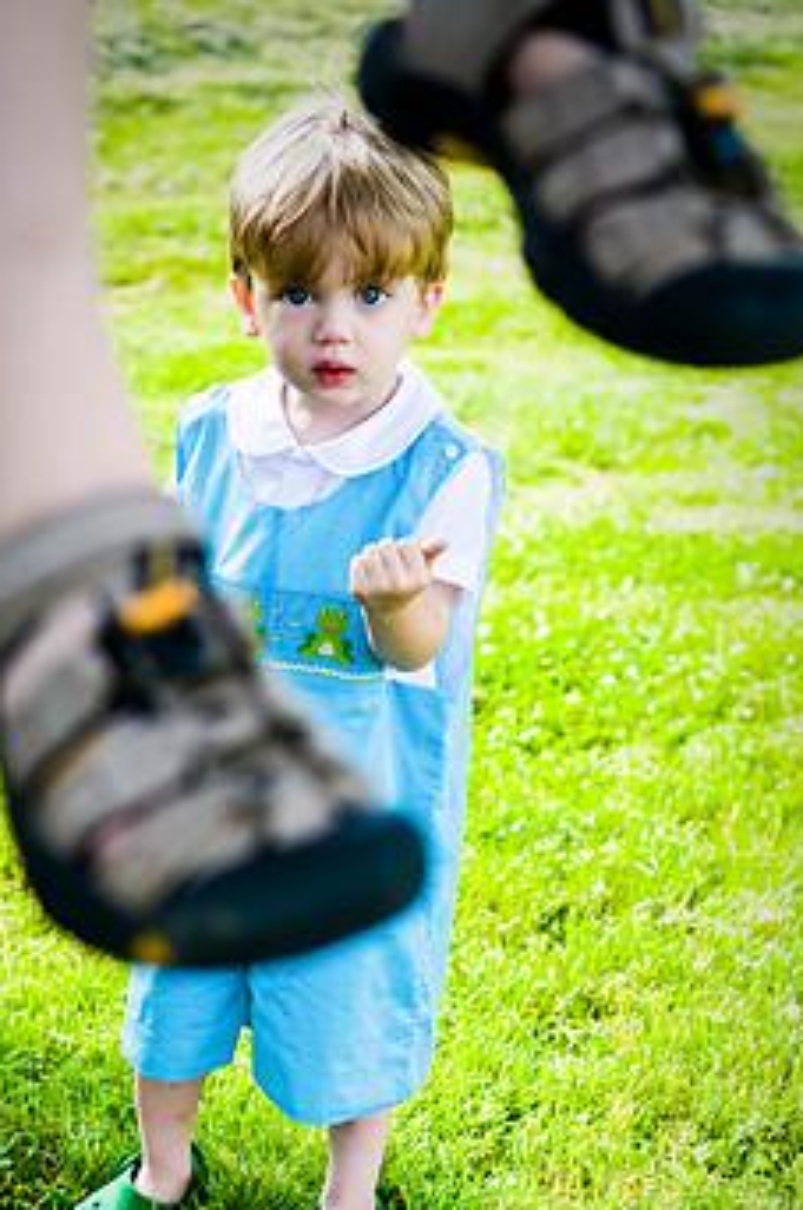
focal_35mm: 79
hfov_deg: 17.2
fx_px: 2651
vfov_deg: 25.6
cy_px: 793
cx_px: 331
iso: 200
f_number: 2.8
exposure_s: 1/500
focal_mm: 40
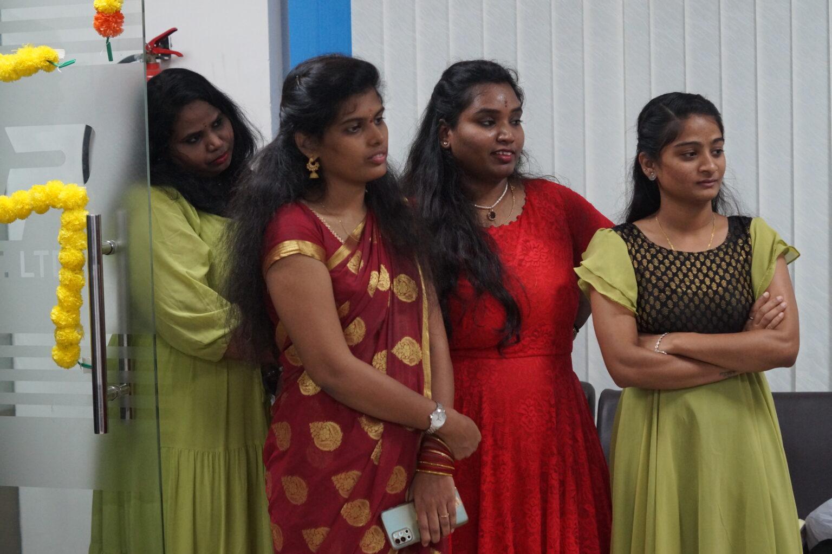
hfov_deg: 27.0
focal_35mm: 75
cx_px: 416
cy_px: 277
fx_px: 1732
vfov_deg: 18.2
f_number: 3.2
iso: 1600
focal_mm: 50
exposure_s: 1/160
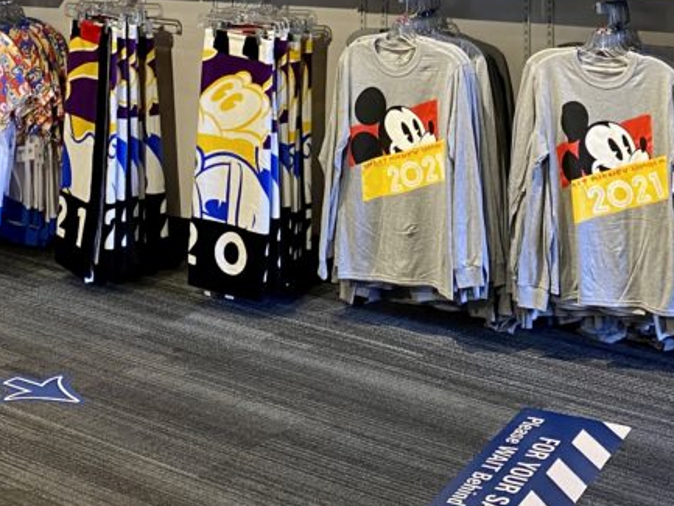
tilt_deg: +0.7
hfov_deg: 27.0
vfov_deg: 18.8
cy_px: -167
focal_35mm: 72
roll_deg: -0.9
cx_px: 370
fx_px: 1402
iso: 80
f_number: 1.8
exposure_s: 1/60
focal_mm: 4.25
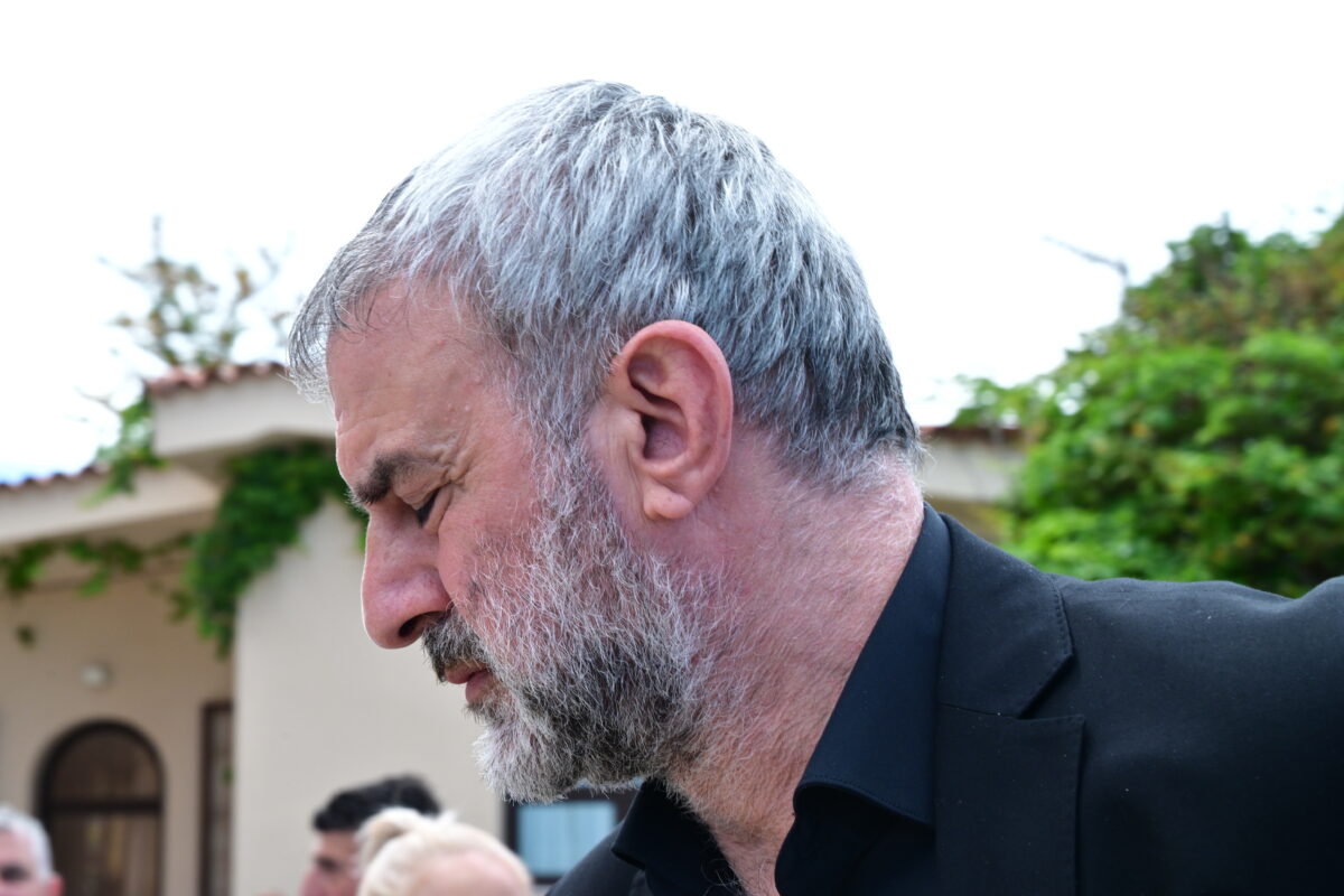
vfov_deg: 19.5
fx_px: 2613
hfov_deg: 28.8
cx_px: 672
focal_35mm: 70
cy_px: 448
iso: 800
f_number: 11
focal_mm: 70
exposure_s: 1/320
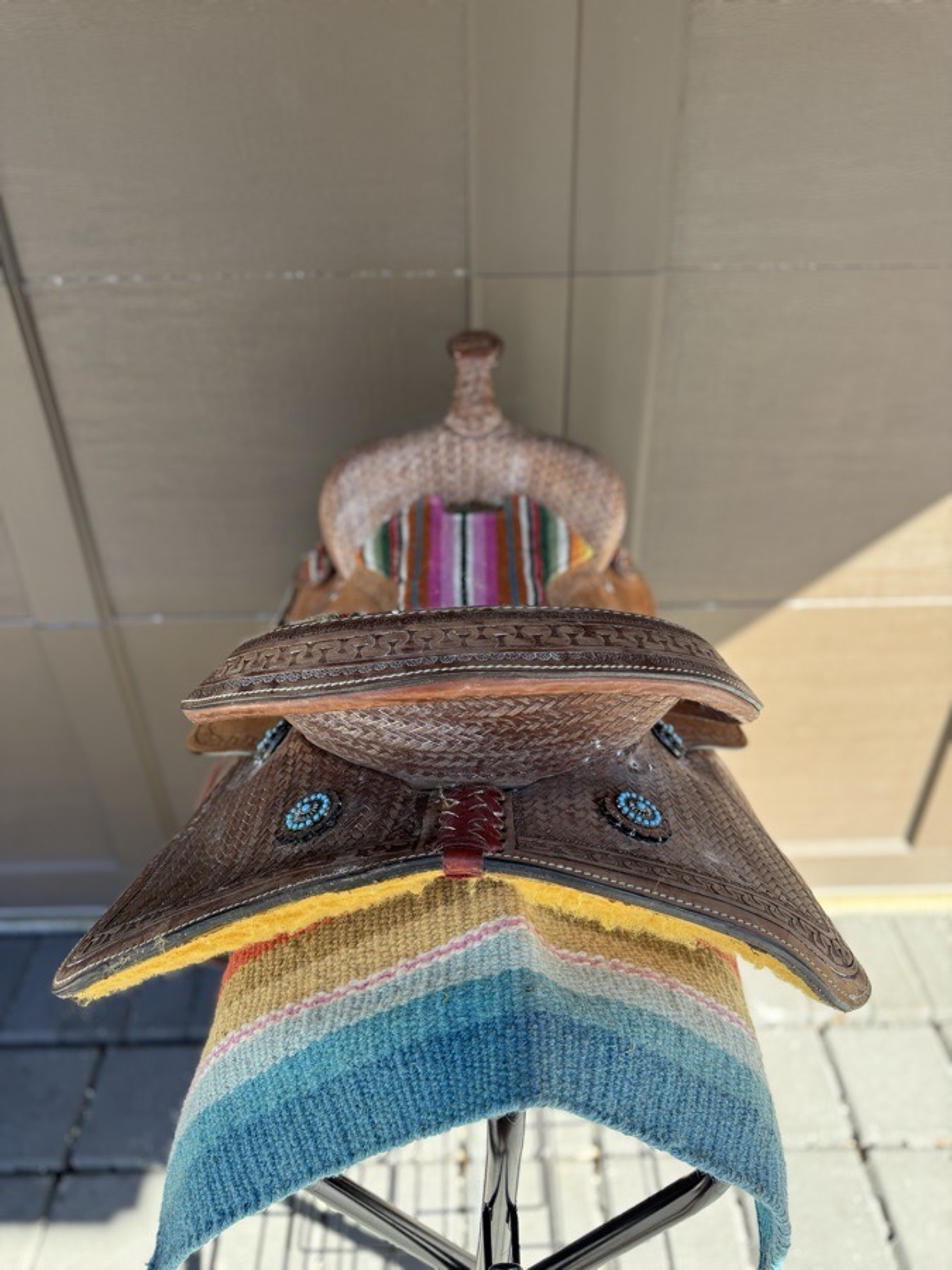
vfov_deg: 71.6
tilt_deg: -33.3
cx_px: 476
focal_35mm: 24
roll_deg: -1.8
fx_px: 880
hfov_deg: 56.8
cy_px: 635
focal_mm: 6.76
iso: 100
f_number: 1.78
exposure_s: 1/356
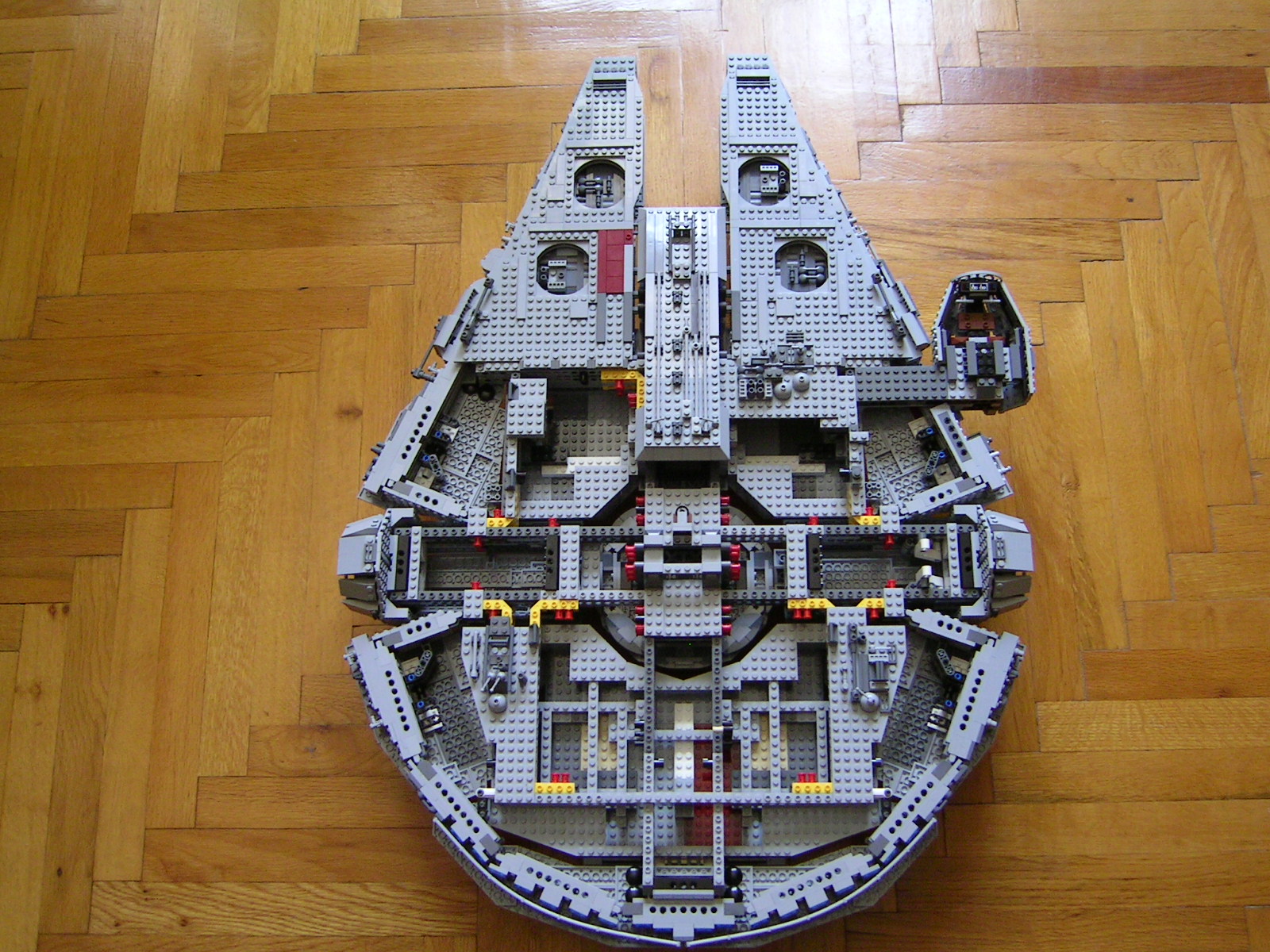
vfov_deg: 39.7
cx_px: 635
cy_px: 476
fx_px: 1321
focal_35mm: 36
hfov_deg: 51.4
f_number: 2.8
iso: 100
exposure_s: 1/22.9
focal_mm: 5.6
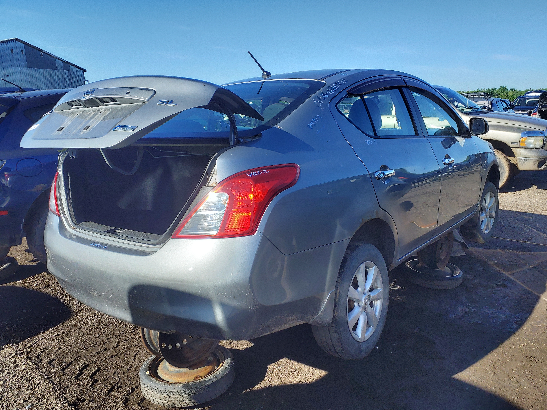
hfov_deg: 67.3
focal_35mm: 26
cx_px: 274
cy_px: 205
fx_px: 411
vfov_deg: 53.1
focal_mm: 3.58
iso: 40
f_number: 1.9
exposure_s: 1/487
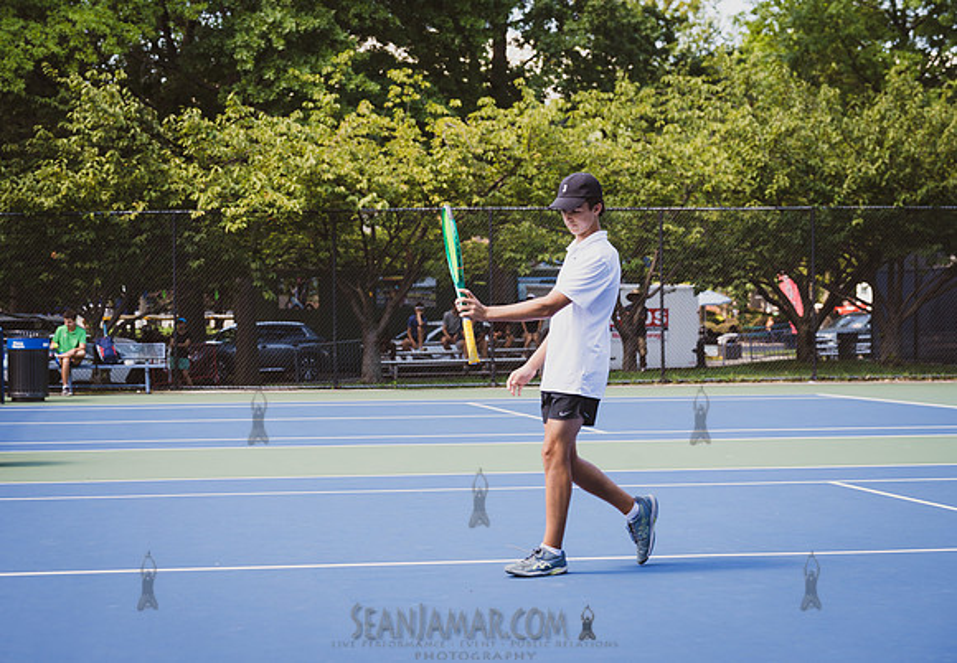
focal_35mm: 72
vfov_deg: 19.5
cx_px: 457
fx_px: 1925
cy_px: 332
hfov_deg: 27.9
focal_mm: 68
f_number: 4
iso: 100
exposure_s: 1/200
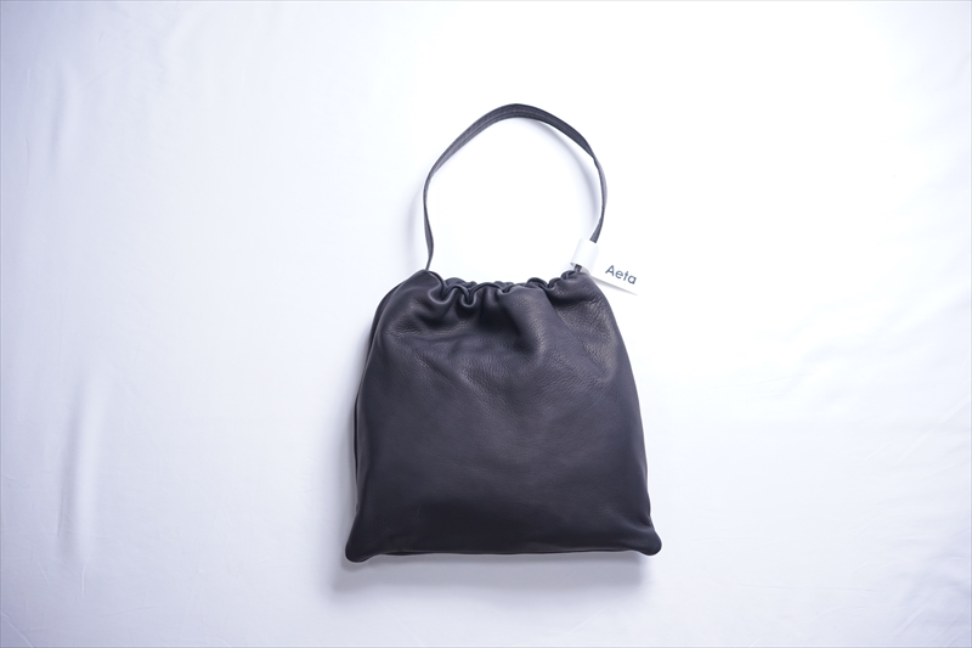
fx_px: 1485
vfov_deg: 24.6
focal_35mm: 55
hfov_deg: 36.3
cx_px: 486
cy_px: 324
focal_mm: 55
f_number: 4
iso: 250
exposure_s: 1/60
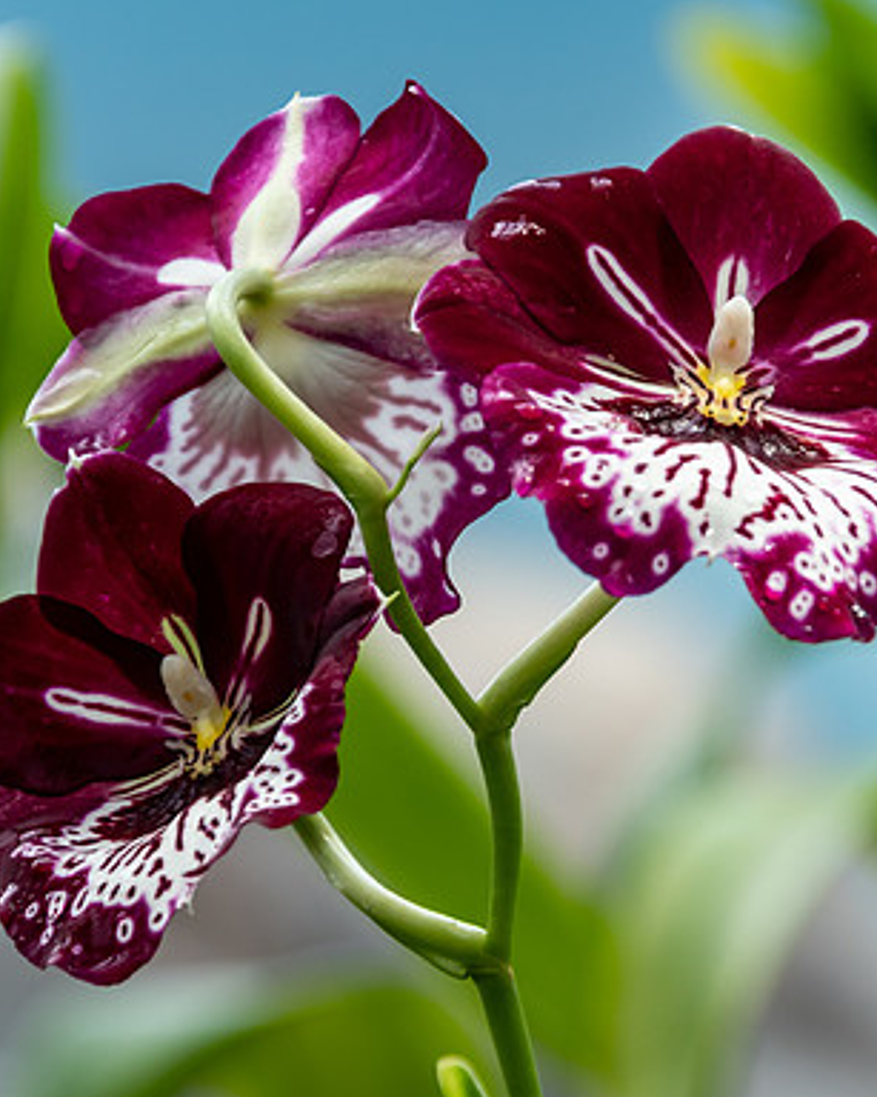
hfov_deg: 3.6
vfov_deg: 4.6
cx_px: 389
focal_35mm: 425
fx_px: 13795
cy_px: 550
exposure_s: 1/320
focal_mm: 200
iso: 500
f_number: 5.6
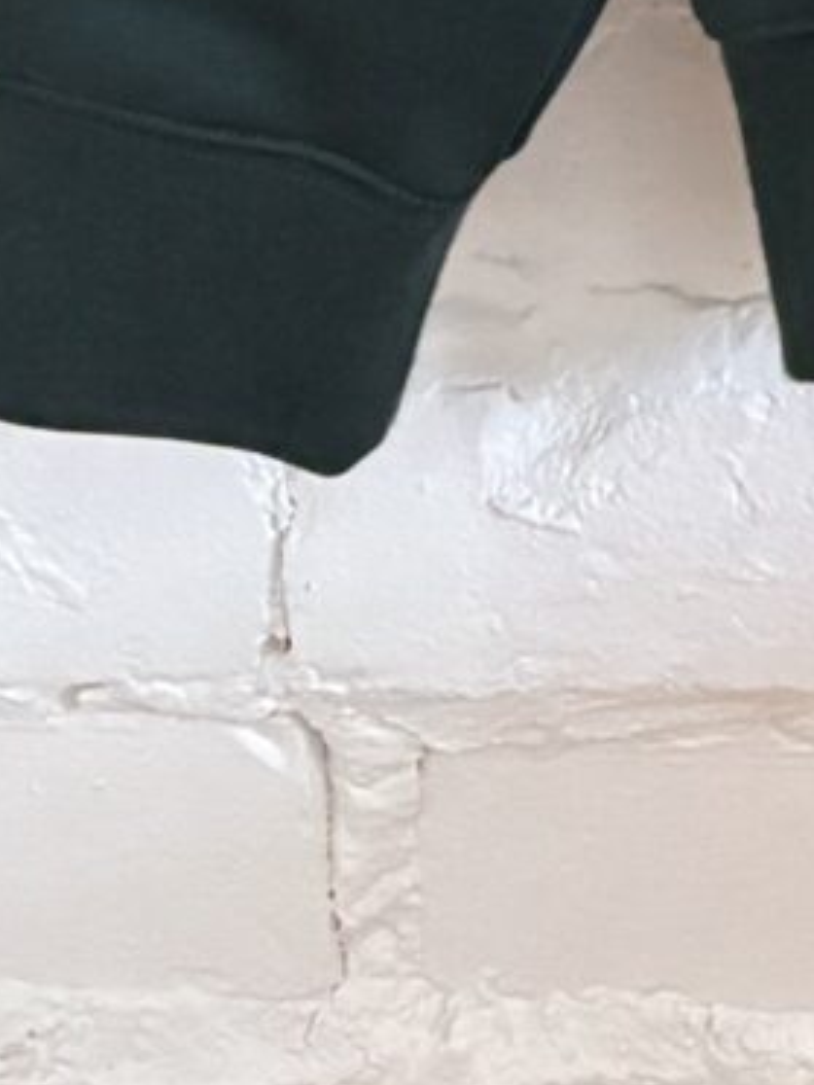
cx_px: 1844
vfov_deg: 10.9
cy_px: -1800
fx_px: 4484
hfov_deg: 9.4
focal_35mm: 143
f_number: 1.6
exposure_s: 1/60
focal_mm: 5.96
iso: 400
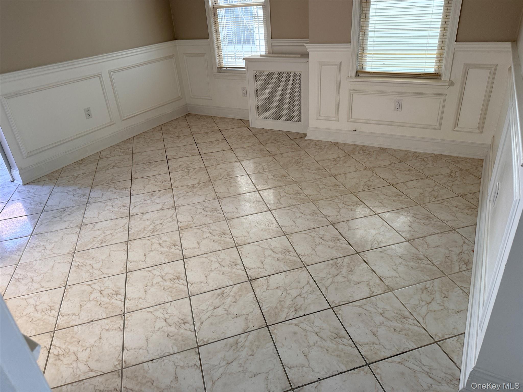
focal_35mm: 24
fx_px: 363
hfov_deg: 71.6
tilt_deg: -26.6
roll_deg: +8.7
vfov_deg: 56.8
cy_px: 196
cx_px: 262
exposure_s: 1/120
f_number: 1.78
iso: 100
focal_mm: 6.76
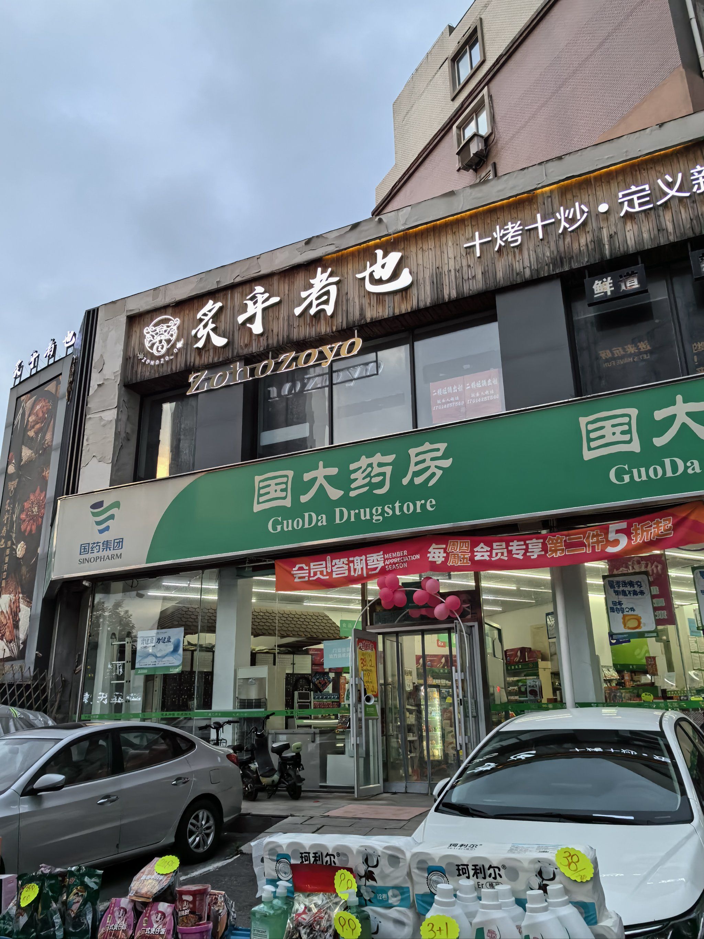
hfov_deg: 51.4
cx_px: 352
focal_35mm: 27
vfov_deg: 65.3
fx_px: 732
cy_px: 470
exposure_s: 1/172
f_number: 2
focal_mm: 5.75
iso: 50
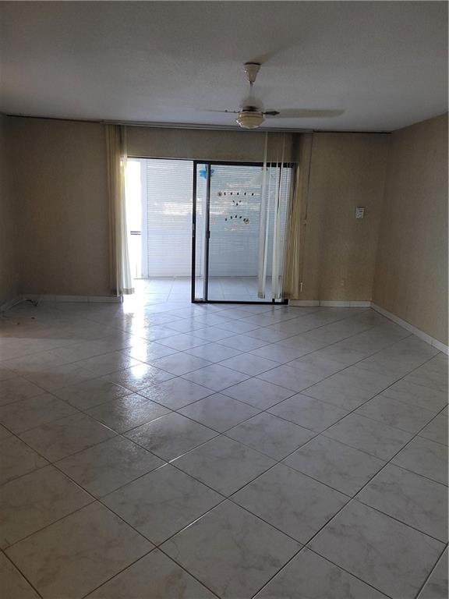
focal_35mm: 26
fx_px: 450
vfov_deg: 67.3
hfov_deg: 53.1
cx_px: 224
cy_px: 300
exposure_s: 1/60
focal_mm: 5.4
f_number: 1.8
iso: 320
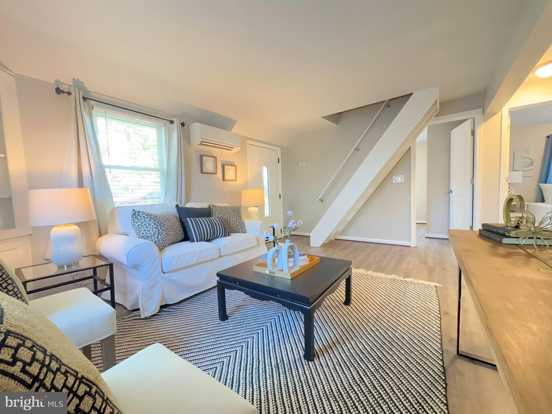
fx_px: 223
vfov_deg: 85.7
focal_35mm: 14
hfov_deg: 102.1
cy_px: 207
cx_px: 276
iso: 3200
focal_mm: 2.22
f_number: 2.2
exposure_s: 1/60
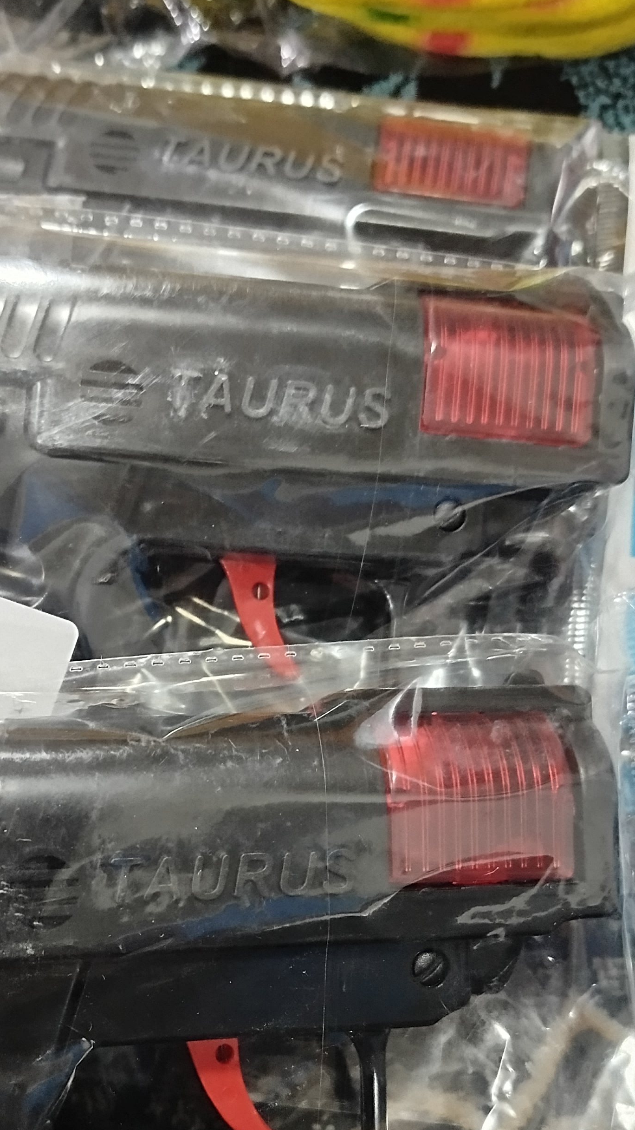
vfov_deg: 46.9
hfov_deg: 27.5
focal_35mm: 43
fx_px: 1287
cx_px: 198
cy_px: 716
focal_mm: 5.31
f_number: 1.7
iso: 500
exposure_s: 1/17
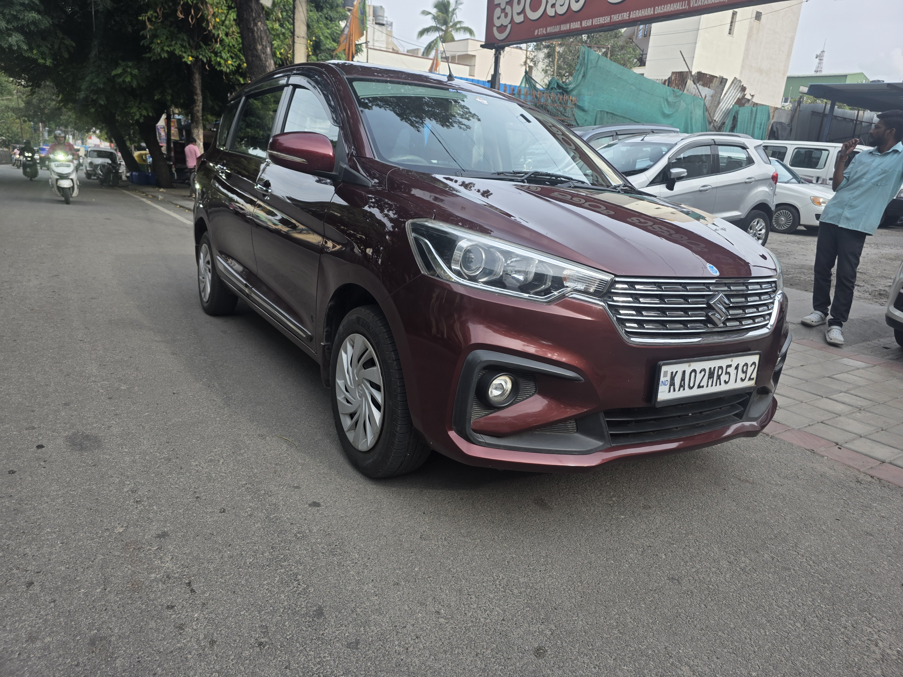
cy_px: 338
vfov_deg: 58.9
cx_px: 452
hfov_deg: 73.9
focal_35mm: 23
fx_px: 600
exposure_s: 1/1571
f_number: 1.7
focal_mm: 6.3
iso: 80
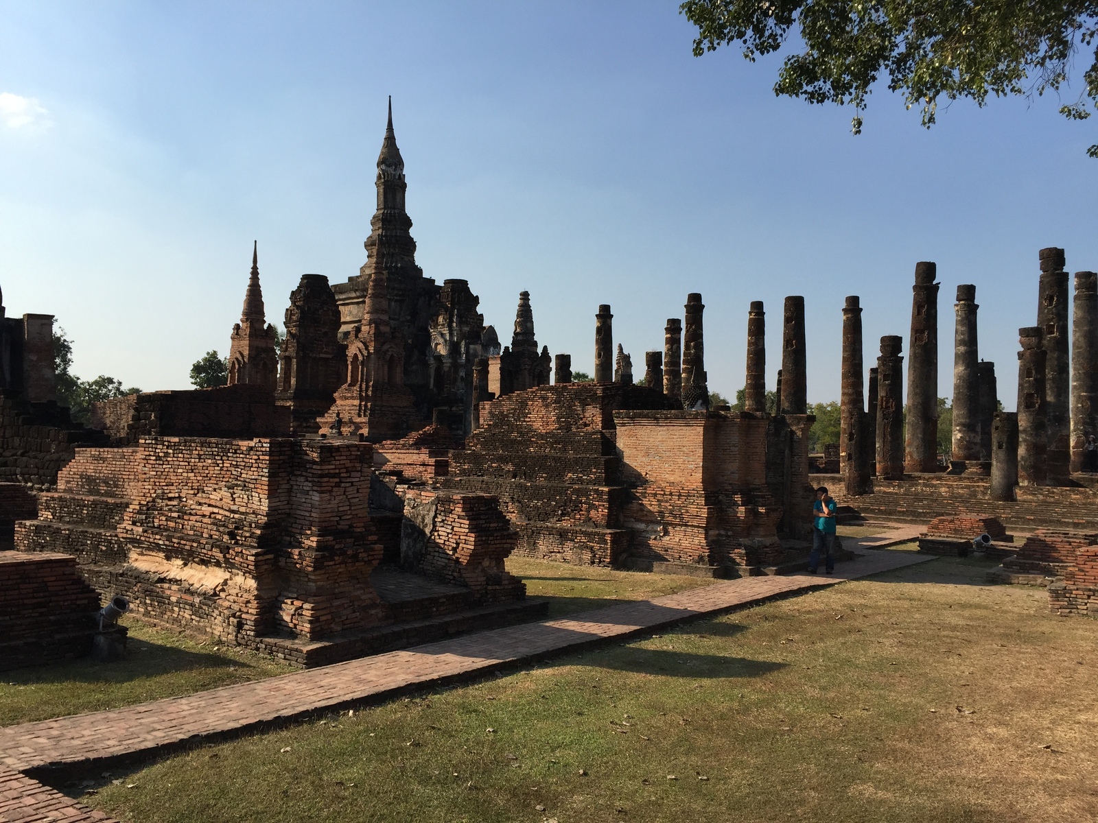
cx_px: 549
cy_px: 412
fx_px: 920
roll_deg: -1.5
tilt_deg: +2.3
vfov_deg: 48.2
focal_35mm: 29
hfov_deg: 61.7
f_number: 2.2
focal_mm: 4.15
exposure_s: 1/1980
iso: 32
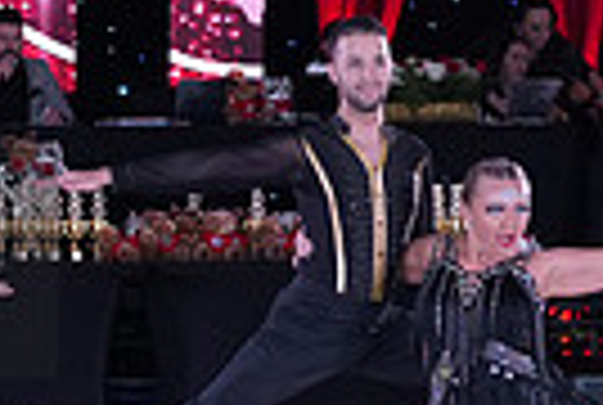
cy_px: 259
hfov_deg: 10.9
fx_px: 2971
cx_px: -432
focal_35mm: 177
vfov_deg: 7.8
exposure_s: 1/250
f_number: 5
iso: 2500
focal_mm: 41
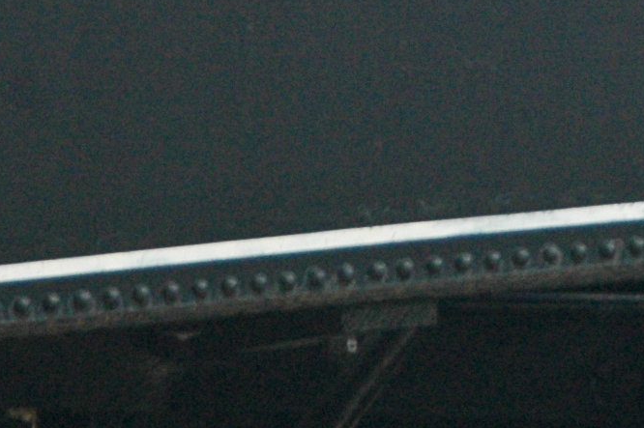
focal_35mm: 813
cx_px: 477
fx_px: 14532
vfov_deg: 1.7
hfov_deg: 2.5
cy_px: -135
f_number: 5.6
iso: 500
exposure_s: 1/160
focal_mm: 120
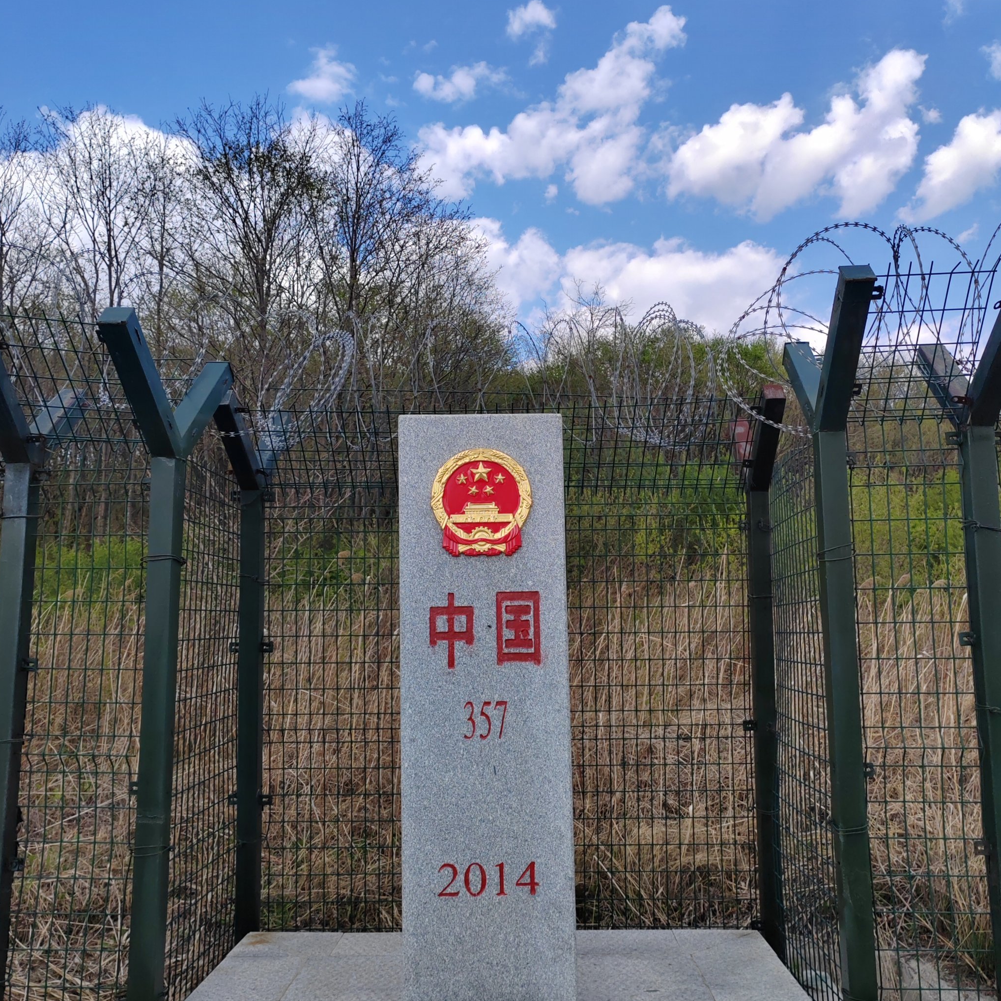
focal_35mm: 32
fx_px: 1047
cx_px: 499
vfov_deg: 51.1
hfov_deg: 51.1
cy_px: 534
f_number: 1.9
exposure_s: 1/1429
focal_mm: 5.52
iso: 100
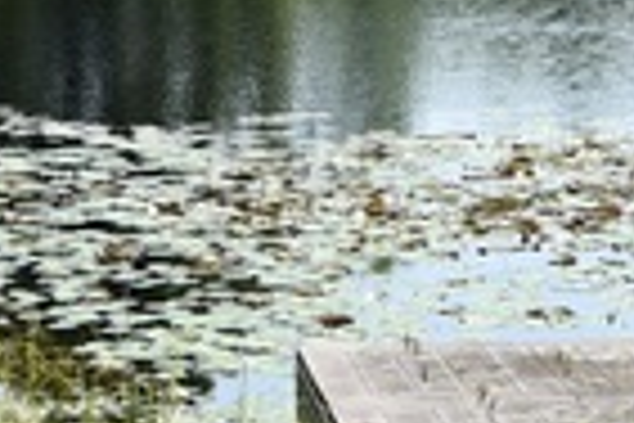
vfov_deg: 5.8
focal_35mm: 231
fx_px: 4068
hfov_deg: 8.8
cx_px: -72
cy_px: -423
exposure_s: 1/500
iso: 250
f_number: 6.3
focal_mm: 20
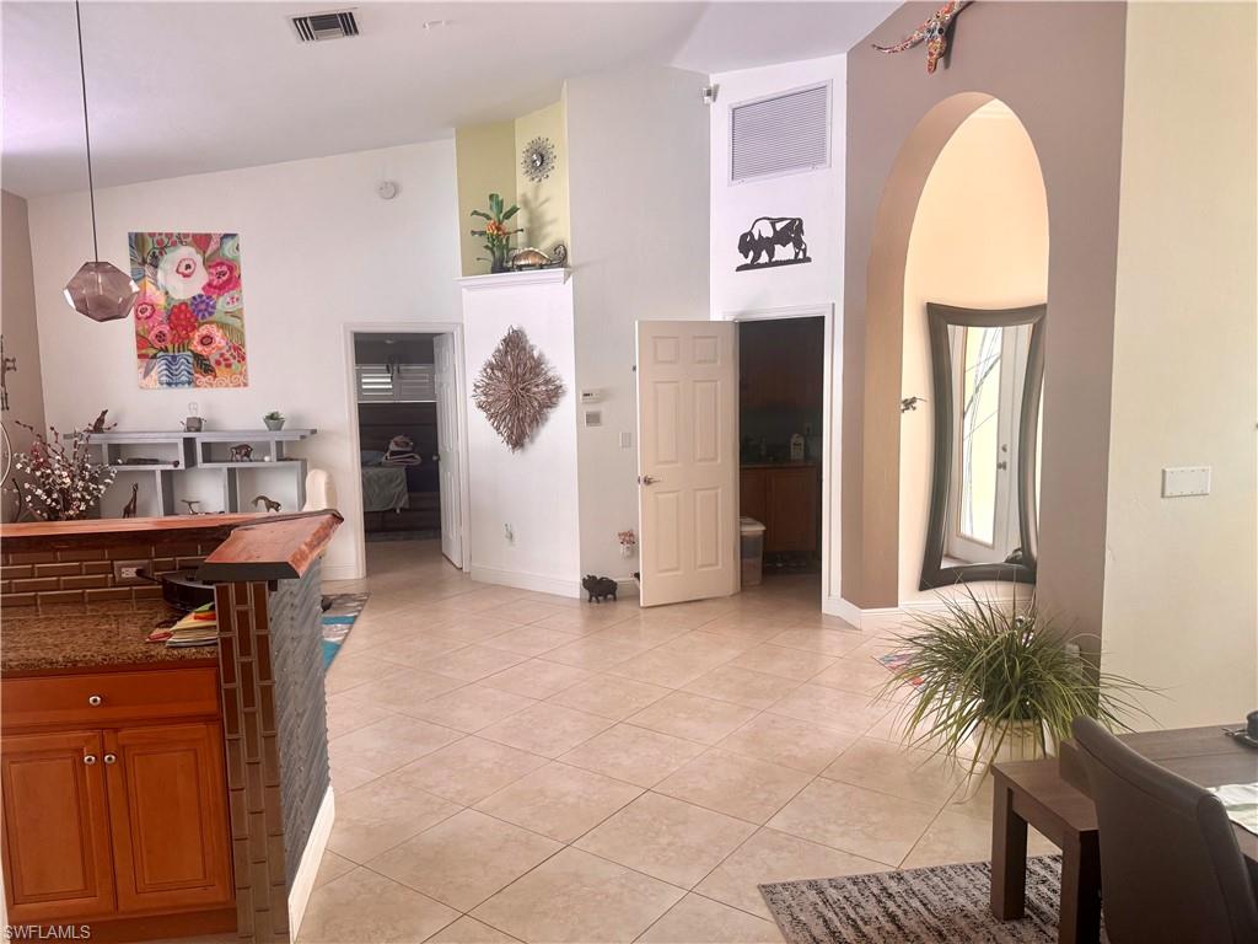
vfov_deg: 56.8
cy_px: 472
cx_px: 629
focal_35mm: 24
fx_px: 872
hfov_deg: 71.6
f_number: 1.78
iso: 160
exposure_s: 1/121
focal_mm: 6.76
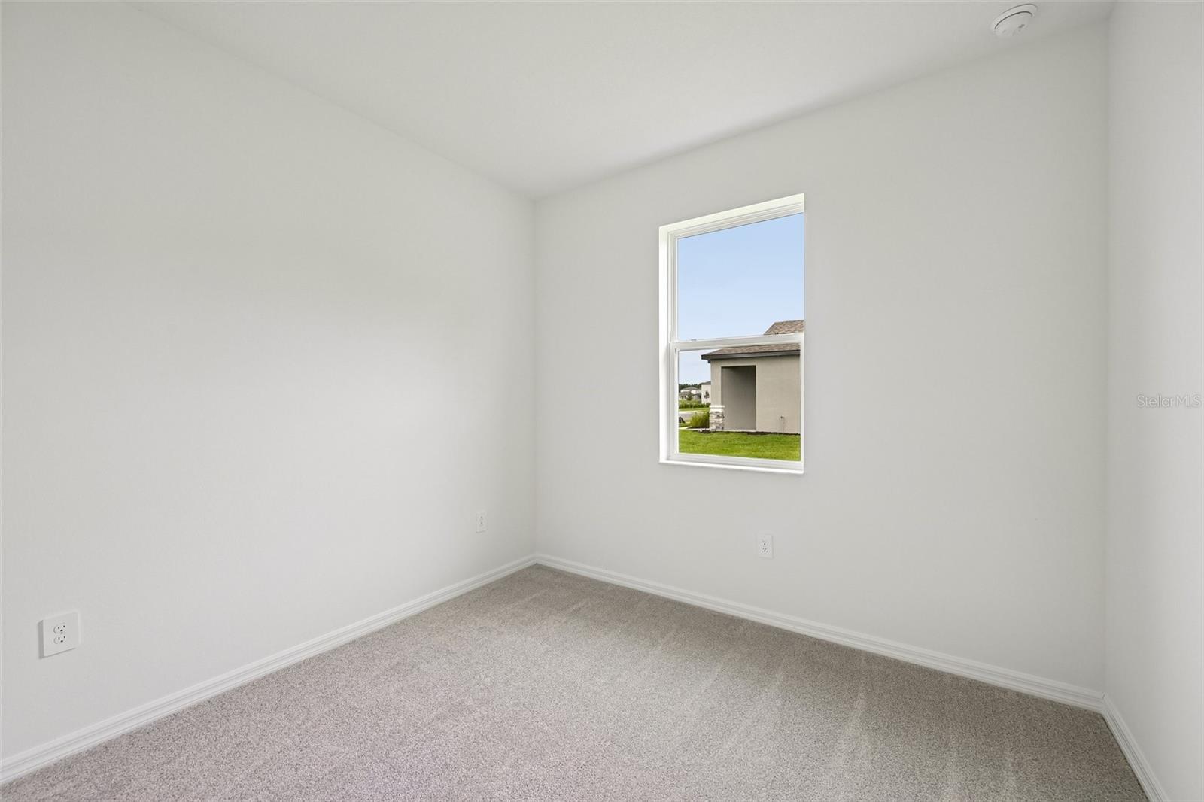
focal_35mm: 14
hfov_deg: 104.3
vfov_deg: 81.2
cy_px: 401
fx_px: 468
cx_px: 602
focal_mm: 14
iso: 400
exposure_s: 1/100
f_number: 8
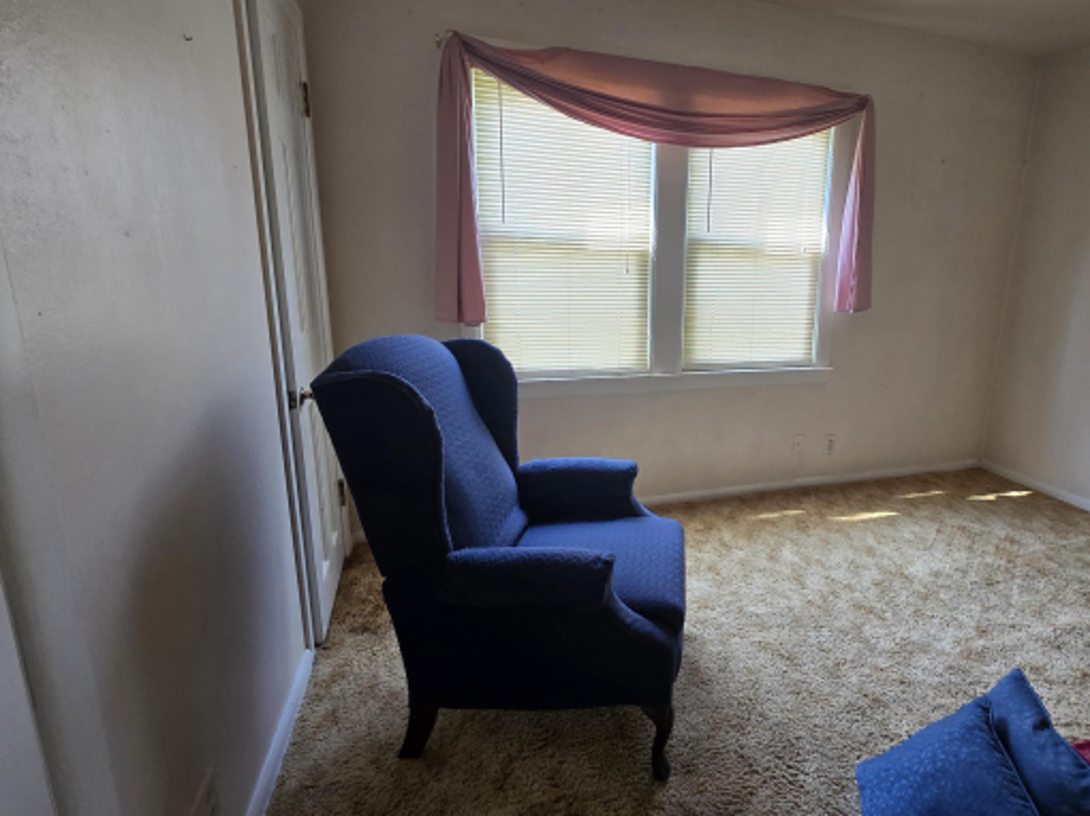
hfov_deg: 89.4
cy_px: 389
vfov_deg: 74.6
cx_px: 676
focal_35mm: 17
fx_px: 535
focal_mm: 2.2
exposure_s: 1/60
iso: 160
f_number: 2.2
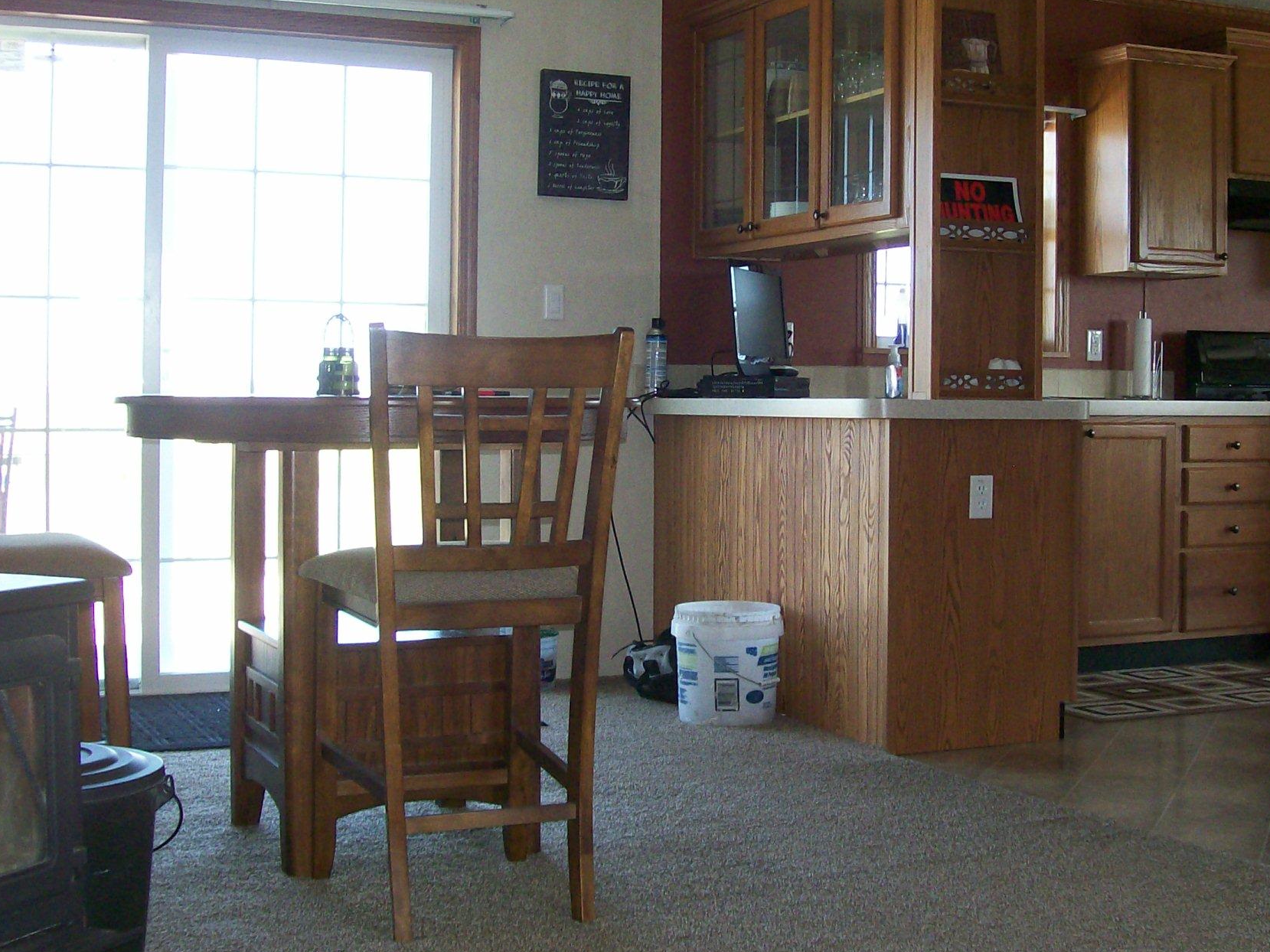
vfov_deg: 29.1
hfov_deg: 38.1
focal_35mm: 50
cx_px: 742
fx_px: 1834
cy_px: 409
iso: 140
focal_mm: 6
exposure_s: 1/64
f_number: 2.7
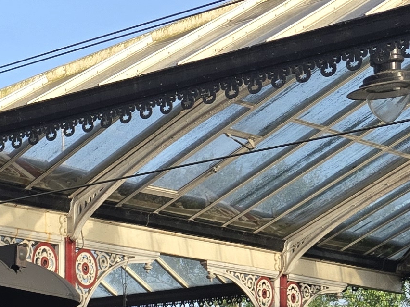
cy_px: 433
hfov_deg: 15.9
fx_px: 1279
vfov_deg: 13.1
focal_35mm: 108
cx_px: -295
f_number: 1.8
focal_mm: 5.4
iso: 80
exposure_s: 1/1677
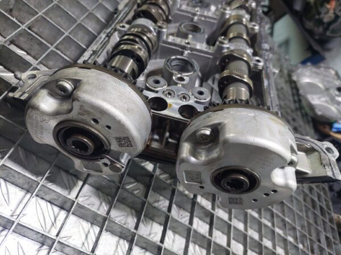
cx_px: 170
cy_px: 128
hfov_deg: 69.4
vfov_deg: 54.9
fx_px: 246
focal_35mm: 25
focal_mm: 5.23
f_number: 1.8
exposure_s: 1/50
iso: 200
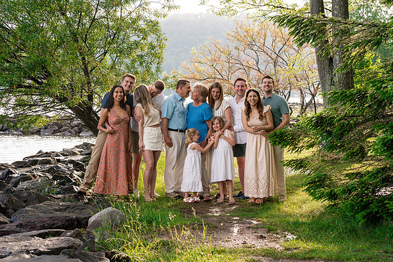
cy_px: 131
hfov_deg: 23.2
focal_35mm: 88
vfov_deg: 15.6
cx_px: 196
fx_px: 958
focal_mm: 85
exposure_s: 1/320
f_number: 8
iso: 800
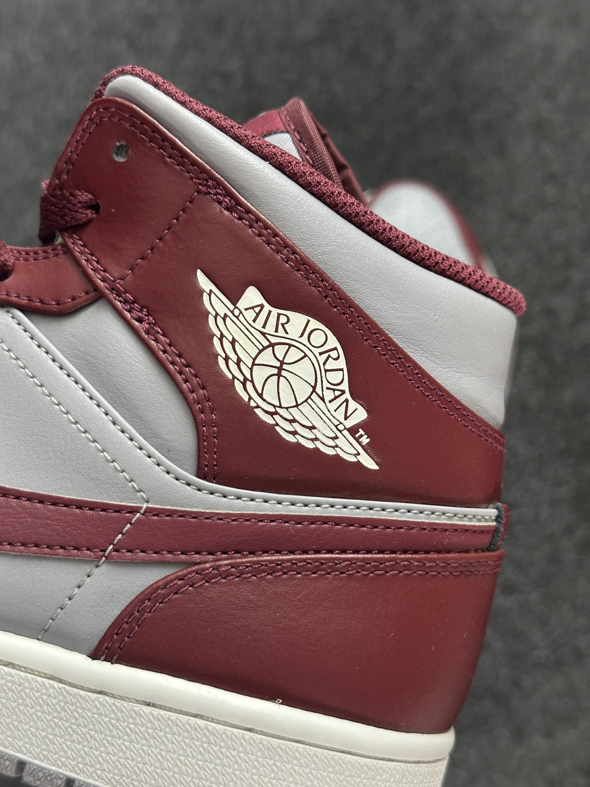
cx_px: 295
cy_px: 394
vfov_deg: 39.7
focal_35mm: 48
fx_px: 1091
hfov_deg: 30.3
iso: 250
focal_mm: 6.86
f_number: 1.78
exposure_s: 1/34
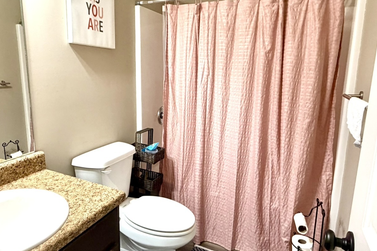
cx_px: 160
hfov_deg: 71.1
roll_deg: -0.6
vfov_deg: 51.2
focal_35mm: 25
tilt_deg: -11.0
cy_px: 117
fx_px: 262
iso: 320
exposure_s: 1/60
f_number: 2.2
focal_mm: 2.22
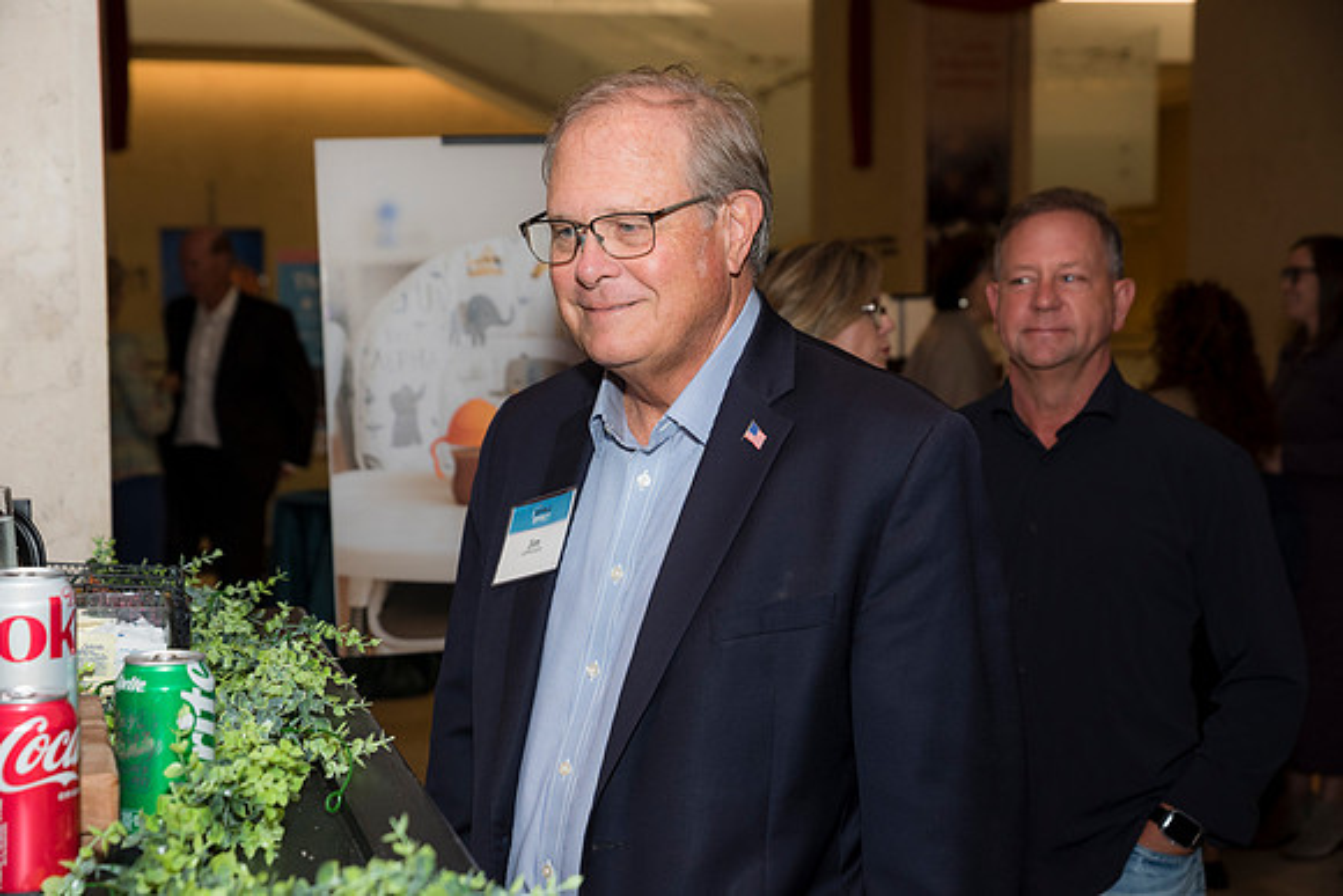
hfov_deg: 31.0
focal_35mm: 65
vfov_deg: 20.9
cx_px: 672
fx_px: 2425
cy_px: 448
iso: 800
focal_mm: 65
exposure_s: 1/125
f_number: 5.6
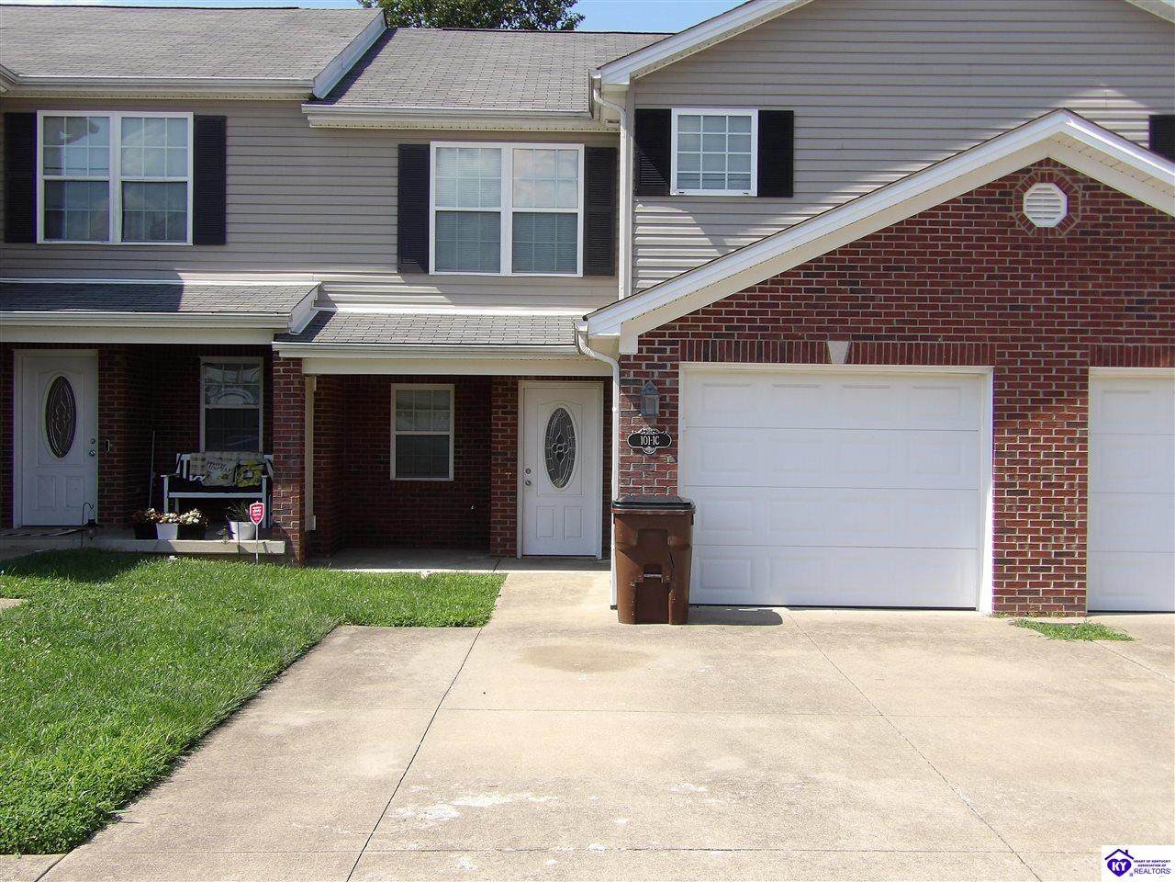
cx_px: 588
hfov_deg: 47.9
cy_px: 441
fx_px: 1324
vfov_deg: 36.8
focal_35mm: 39
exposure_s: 1/665
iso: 100
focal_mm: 7
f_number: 3.7
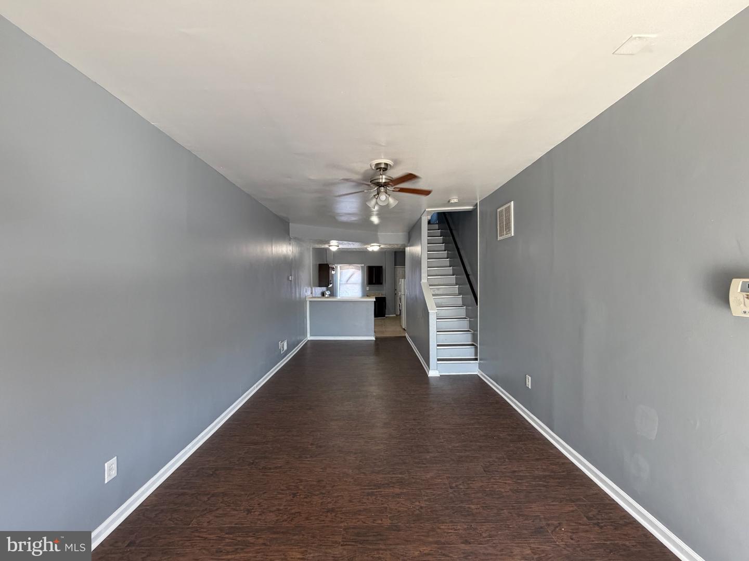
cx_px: 374
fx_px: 303
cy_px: 280
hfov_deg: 102.1
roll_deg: +0.6
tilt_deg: -0.3
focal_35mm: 14
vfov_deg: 85.7
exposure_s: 1/60
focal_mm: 2.22
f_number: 2.2
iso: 250
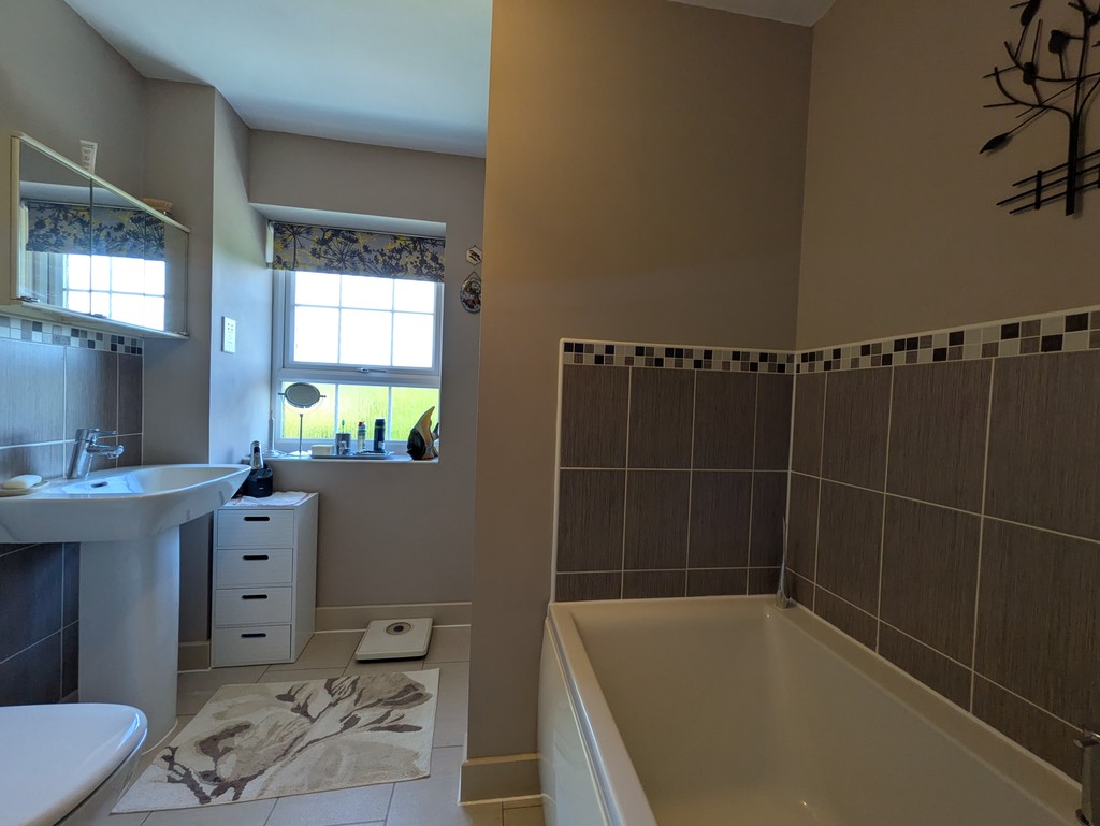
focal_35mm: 14
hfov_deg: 102.0
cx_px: 550
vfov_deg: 85.7
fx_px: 445
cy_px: 413
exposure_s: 1/119
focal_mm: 1.83
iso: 100
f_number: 2.2
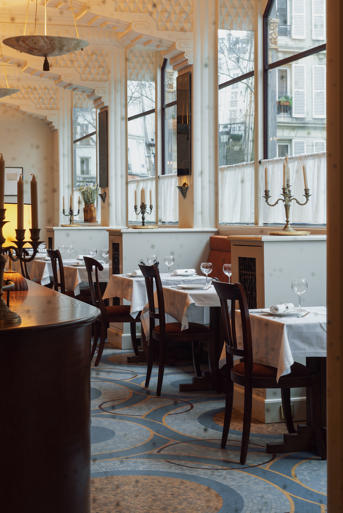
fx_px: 942
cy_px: 231
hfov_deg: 20.6
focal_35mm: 66
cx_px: 144
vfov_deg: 30.5
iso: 100
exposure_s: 3
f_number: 11
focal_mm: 56
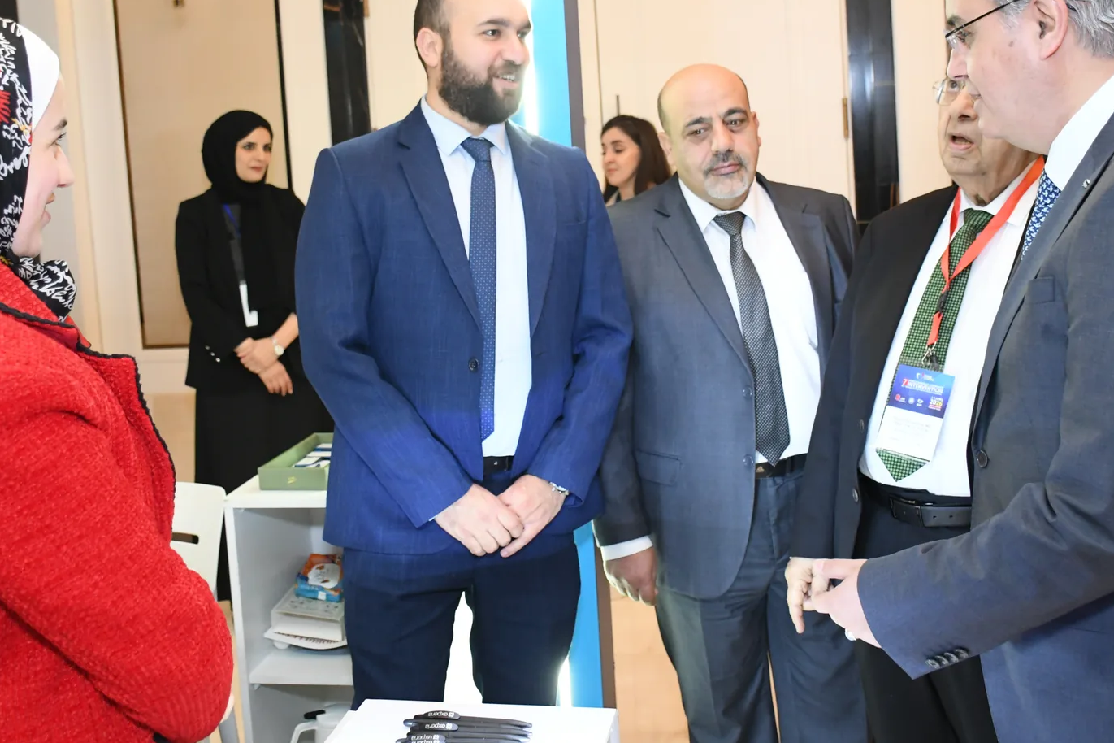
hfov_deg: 46.4
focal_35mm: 42
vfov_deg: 31.5
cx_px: 545
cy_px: 226
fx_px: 1300
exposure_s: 1/100
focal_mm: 20
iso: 2500
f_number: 3.5
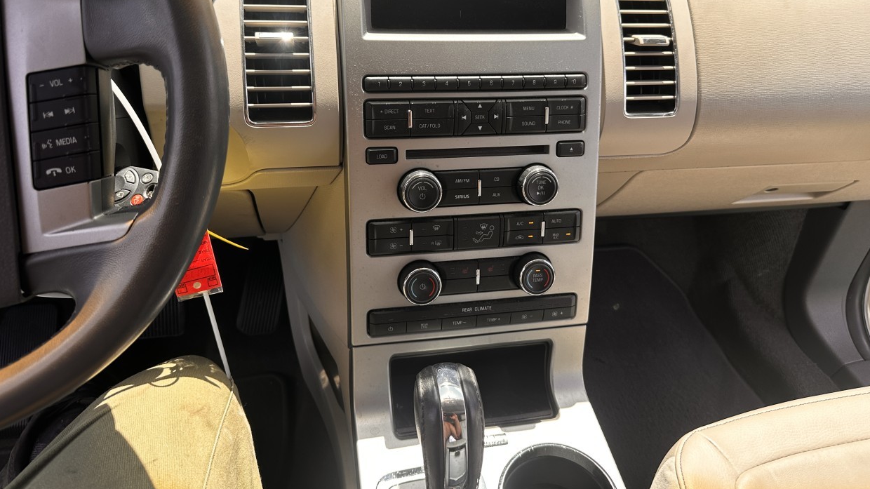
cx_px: 448
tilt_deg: -32.0
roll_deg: -4.4
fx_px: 623
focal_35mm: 27
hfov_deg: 69.9
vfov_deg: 42.3
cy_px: 166
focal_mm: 6.86
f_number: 1.78
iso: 80
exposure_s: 1/623
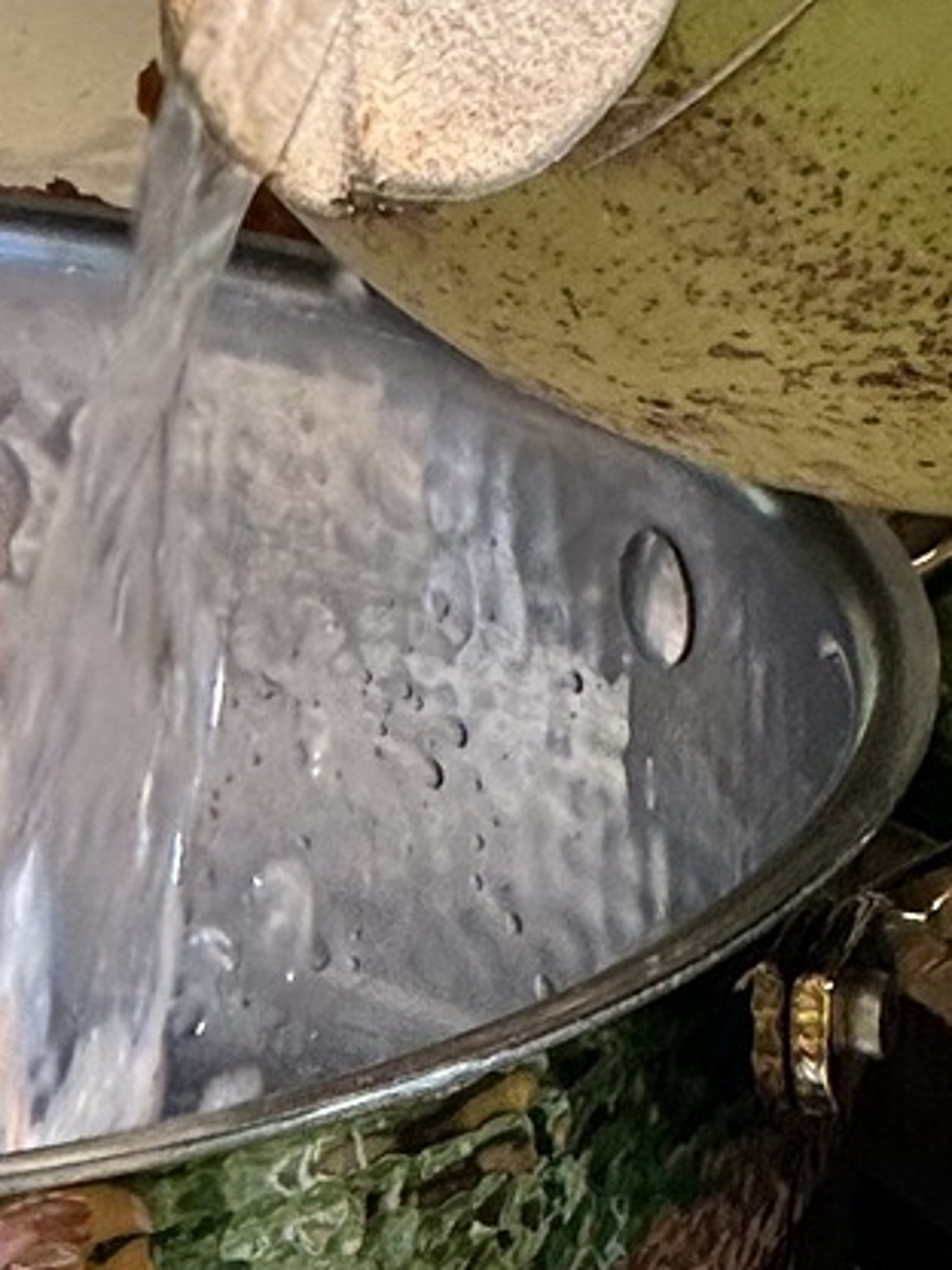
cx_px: -317
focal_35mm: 370
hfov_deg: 4.0
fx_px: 13568
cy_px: -333
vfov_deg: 5.3
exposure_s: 1/99
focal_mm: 9
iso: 125
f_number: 2.8
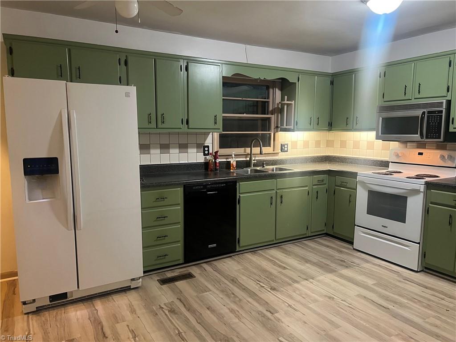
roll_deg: -0.4
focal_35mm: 26
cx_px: 228
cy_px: 171
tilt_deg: -7.6
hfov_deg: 67.3
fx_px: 343
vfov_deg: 53.1
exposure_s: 1/60
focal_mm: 5.7
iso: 320
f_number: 1.5
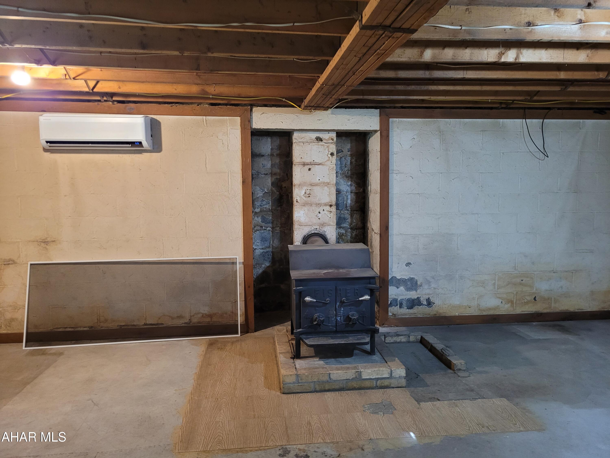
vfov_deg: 53.1
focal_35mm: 26
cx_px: 305
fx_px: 458
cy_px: 229
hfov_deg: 67.3
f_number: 1.8
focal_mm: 5.4
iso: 400
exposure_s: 1/40
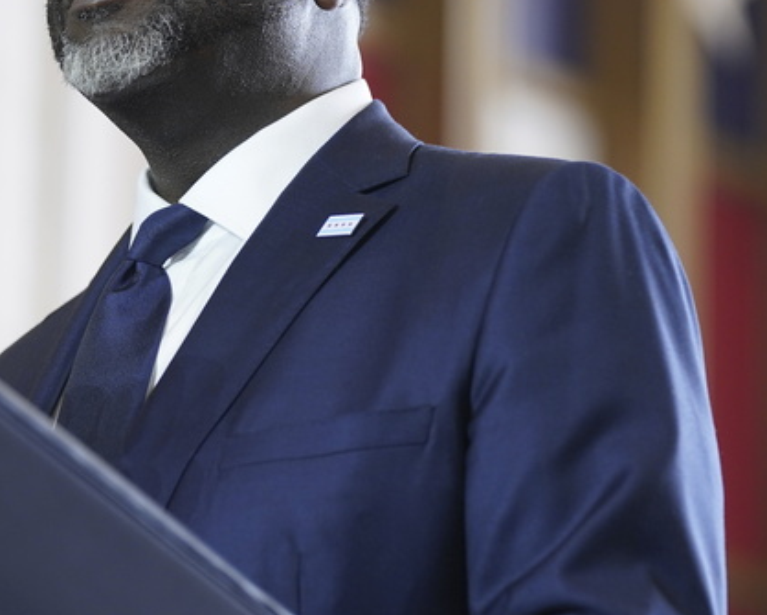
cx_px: 204
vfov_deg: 4.9
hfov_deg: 6.1
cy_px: 280
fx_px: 7201
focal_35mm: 317
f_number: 2.8
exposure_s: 1/200
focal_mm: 138
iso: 800
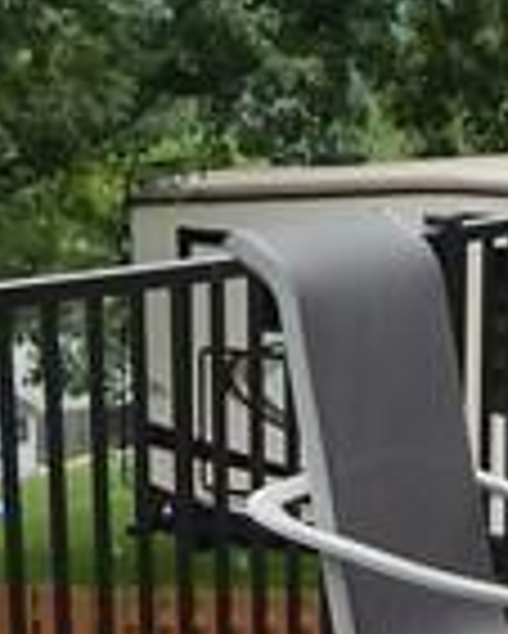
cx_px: 751
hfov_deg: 9.2
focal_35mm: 163
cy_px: 908
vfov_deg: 11.4
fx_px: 3060
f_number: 3
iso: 125
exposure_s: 1/640
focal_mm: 4
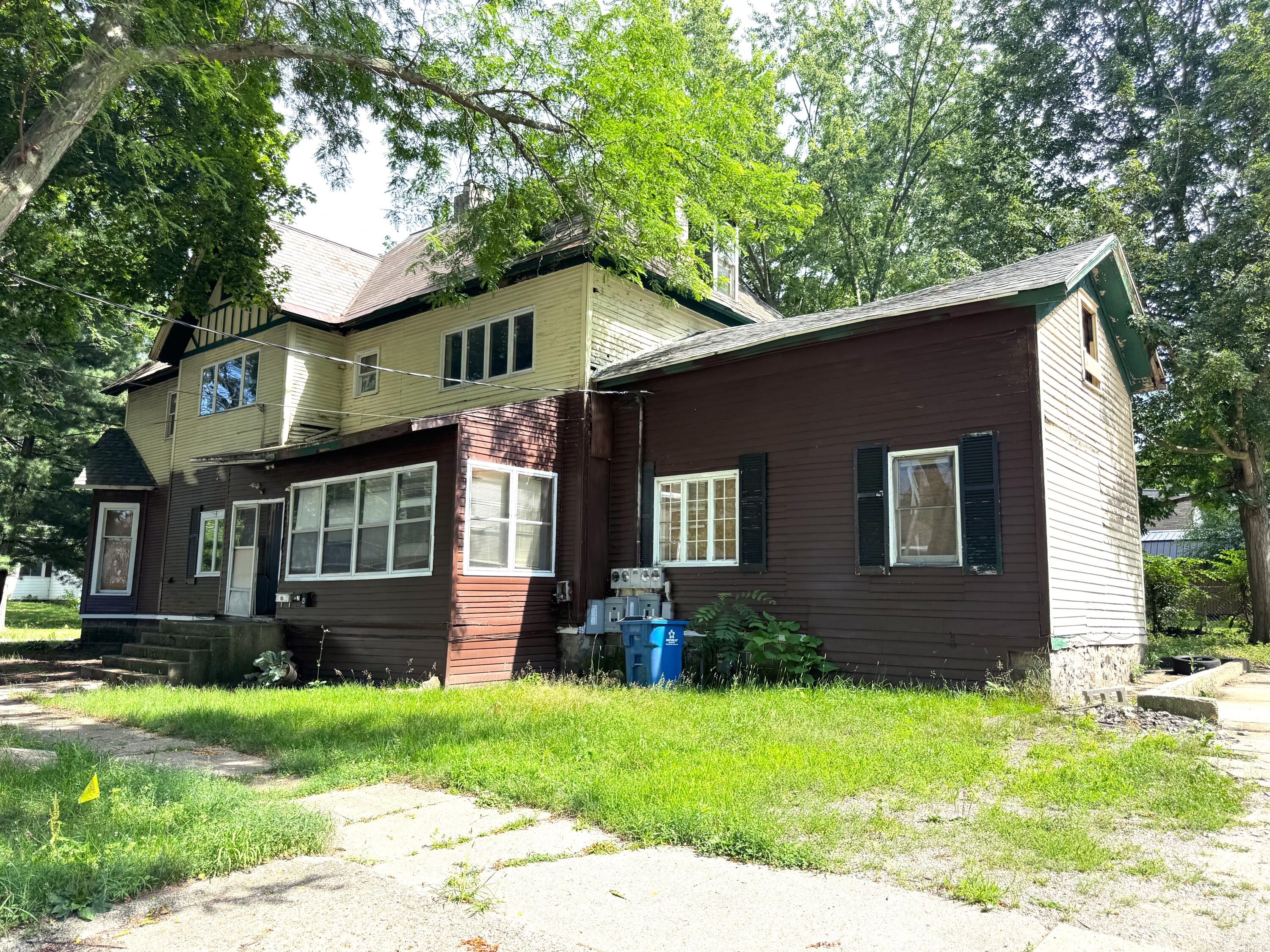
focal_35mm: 24
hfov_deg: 71.6
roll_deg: -0.5
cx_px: 635
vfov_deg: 56.8
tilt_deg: +8.2
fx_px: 881
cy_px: 476
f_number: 1.78
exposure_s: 1/1311
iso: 80
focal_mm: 6.76
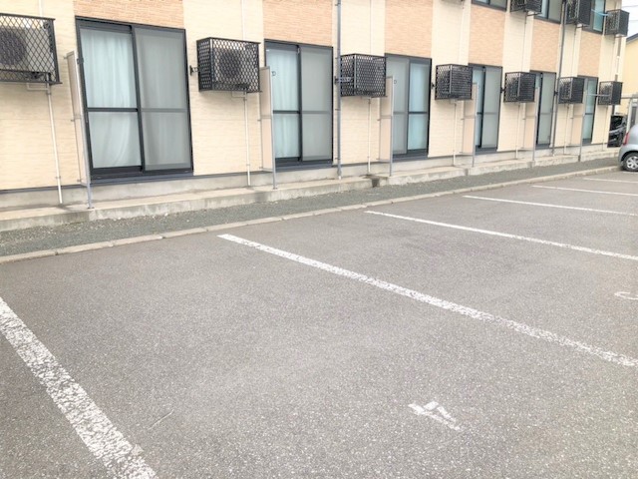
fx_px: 516
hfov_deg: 63.4
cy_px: 240
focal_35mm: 28
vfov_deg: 49.7
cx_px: 319
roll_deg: +1.1
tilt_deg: -13.2
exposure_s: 1/1429
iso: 20
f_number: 1.8
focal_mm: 3.99
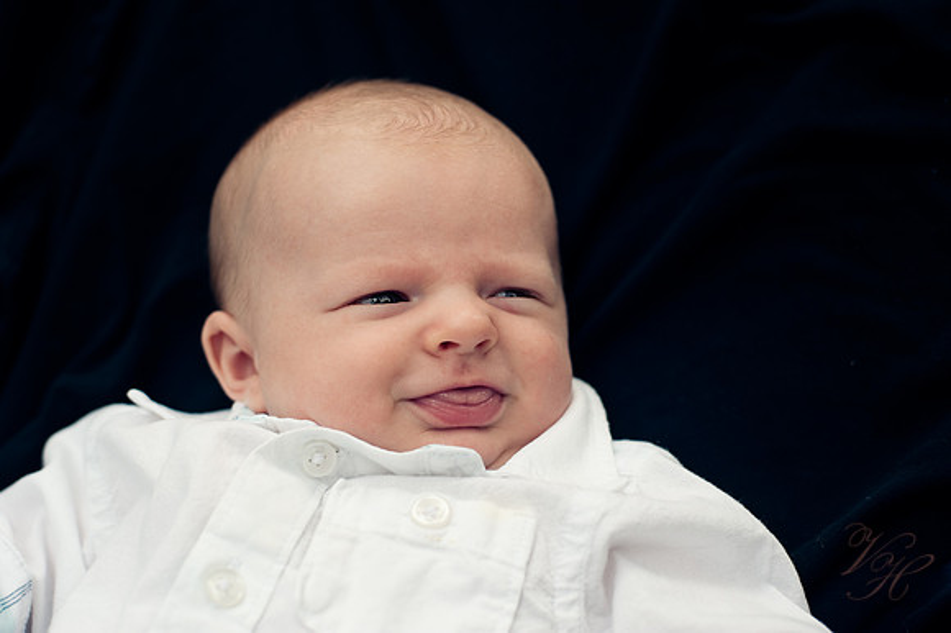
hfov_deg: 39.6
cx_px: 476
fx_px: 1320
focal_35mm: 50
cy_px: 316
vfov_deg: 27.0
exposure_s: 1/400
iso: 200
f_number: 3.5
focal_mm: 50
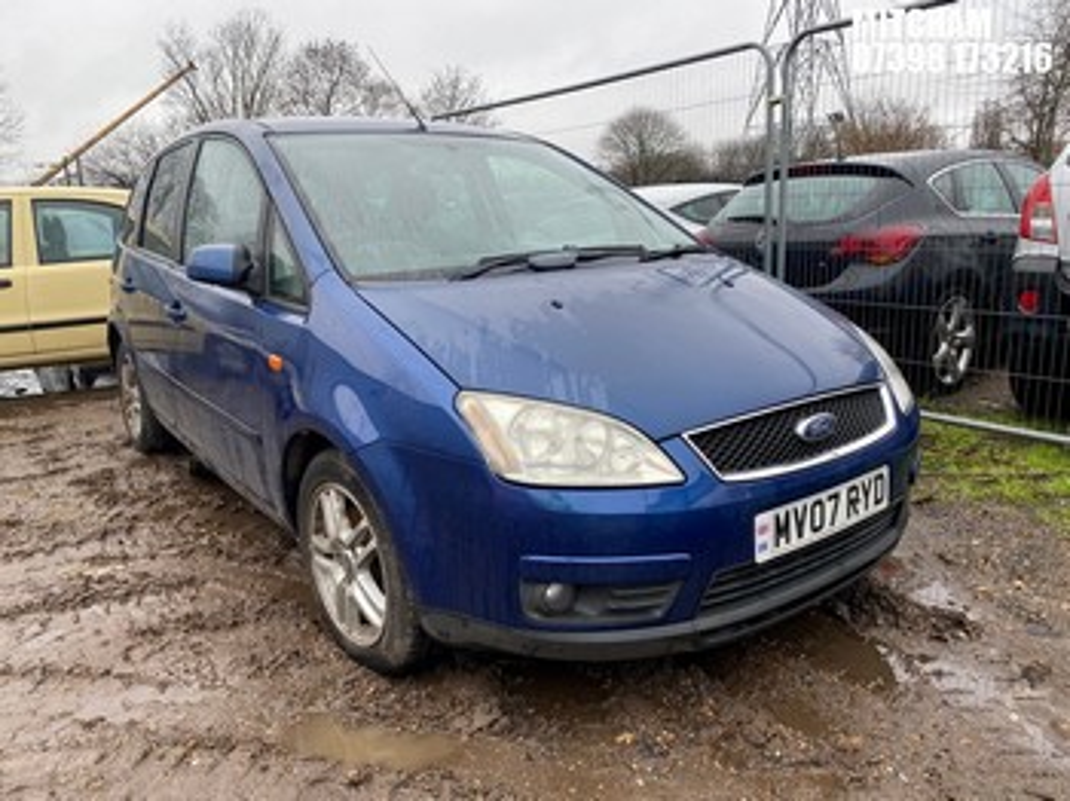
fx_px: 803
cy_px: 400
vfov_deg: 53.0
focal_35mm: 26
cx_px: 535
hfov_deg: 67.3
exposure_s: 1/351
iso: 32
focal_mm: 4.25
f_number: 1.8
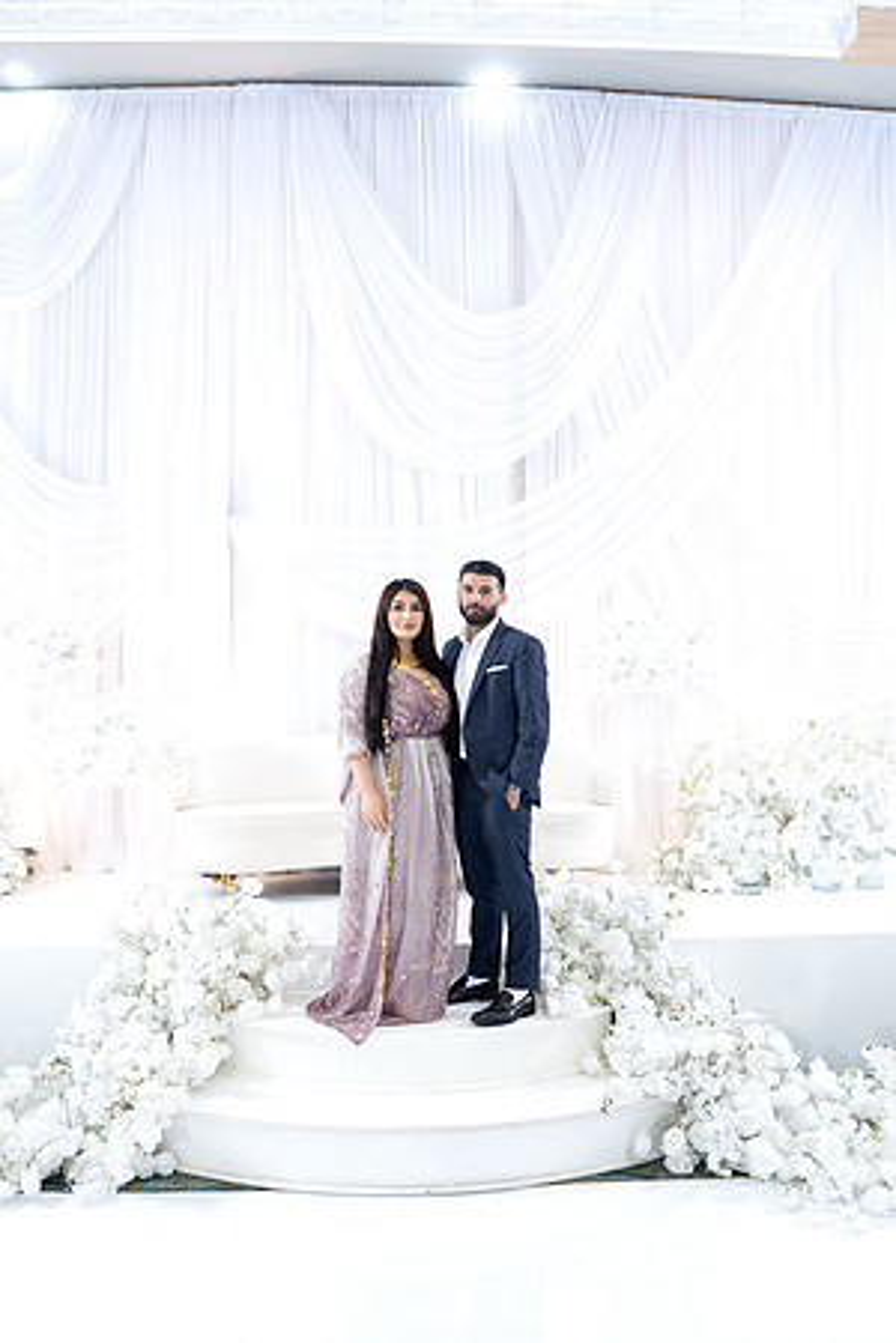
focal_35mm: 28
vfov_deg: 65.5
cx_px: 448
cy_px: 672
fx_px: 1045
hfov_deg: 46.4
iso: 400
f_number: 2
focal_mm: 28
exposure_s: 1/160
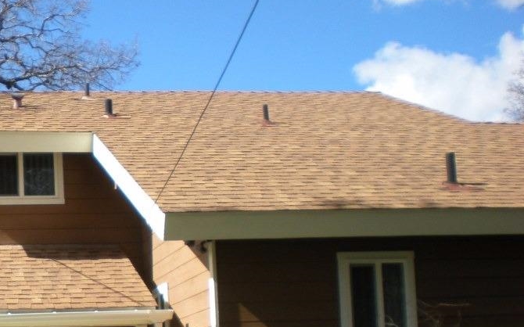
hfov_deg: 25.7
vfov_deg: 16.6
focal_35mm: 77
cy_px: 319
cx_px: 25
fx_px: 1099
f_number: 4.6
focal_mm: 6.3
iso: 64
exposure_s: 1/250
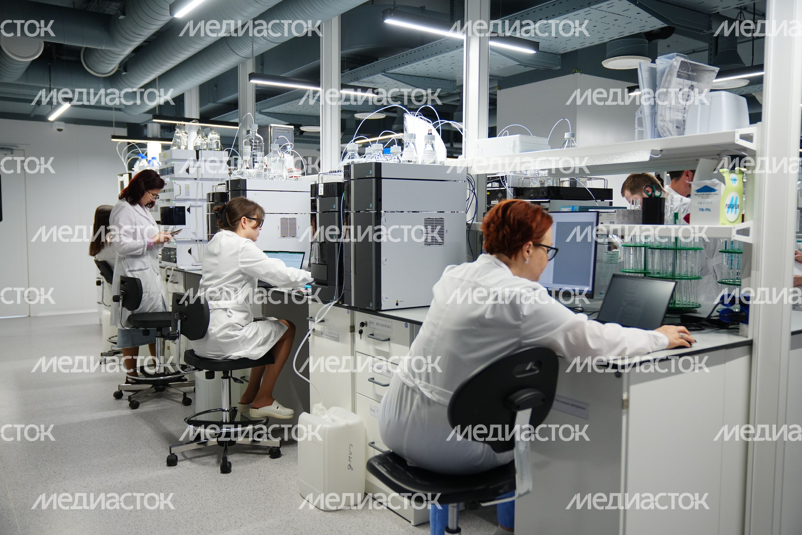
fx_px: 668
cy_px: 268
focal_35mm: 30
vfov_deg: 43.6
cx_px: 401
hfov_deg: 61.9
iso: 1250
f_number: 2.8
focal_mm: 30
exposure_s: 1/400
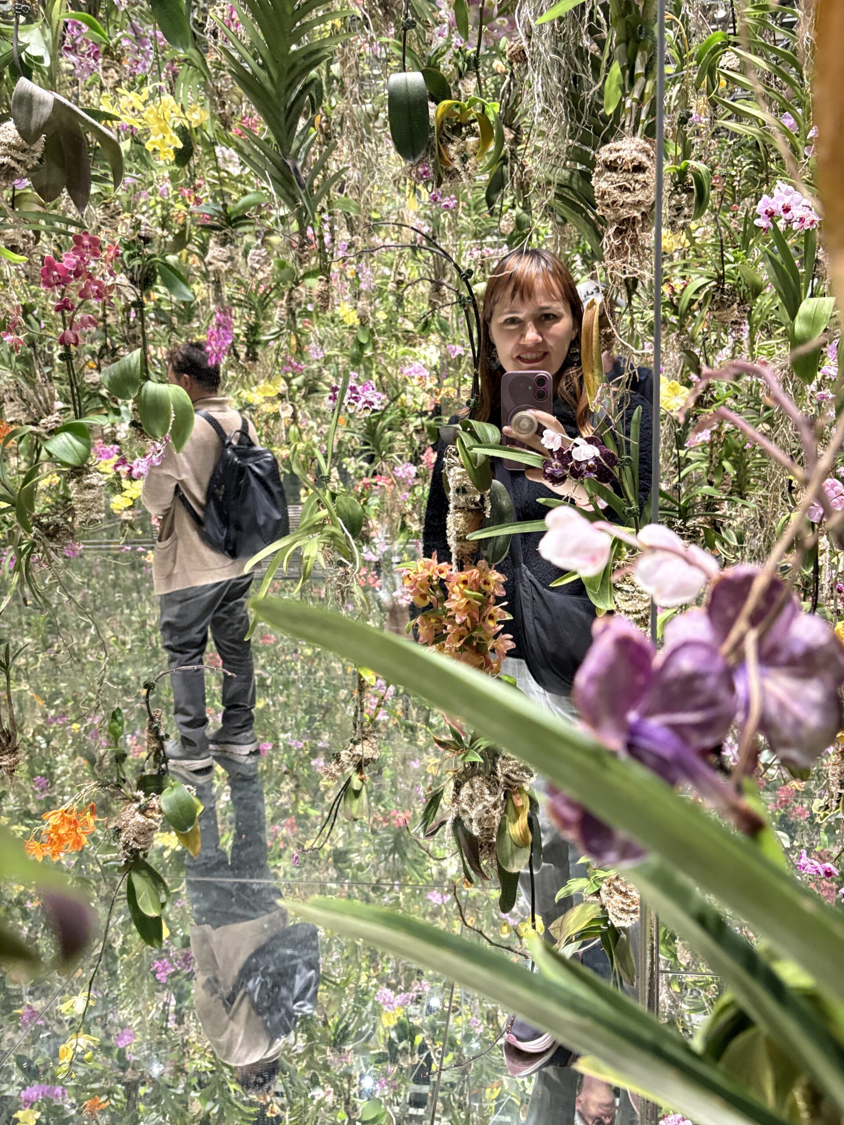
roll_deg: +3.4
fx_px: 845
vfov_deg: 67.3
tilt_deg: -9.4
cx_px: 422
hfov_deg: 53.1
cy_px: 562
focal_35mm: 26
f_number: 1.6
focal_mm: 5.96
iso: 400
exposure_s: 1/50
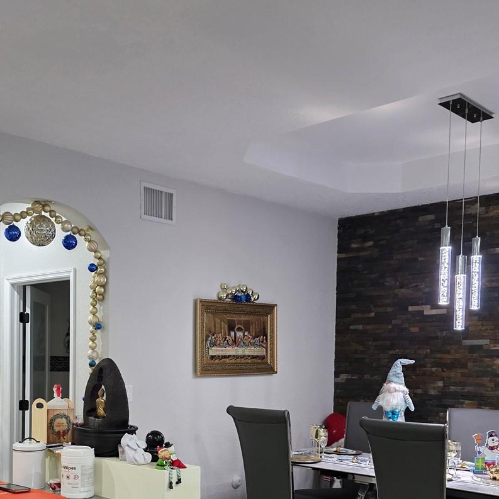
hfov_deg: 40.1
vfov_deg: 39.9
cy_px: 371
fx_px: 669
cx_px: 140
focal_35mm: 41
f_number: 1.7
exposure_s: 1/120
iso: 800
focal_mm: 6.3
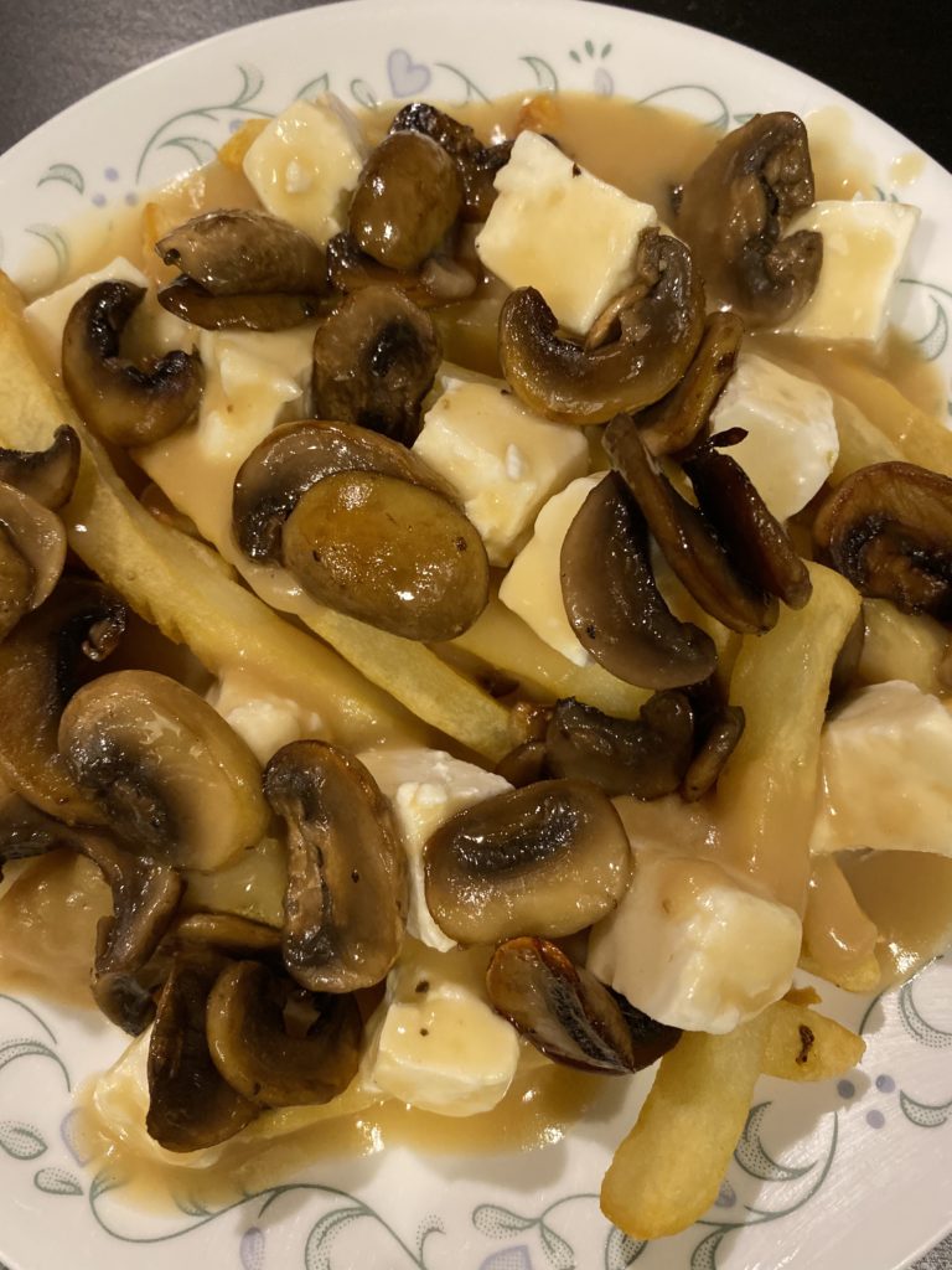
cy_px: 635
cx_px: 476
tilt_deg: -76.5
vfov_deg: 67.3
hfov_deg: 53.1
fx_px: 953
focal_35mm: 26
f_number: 1.8
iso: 500
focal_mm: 4.25
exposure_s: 1/60
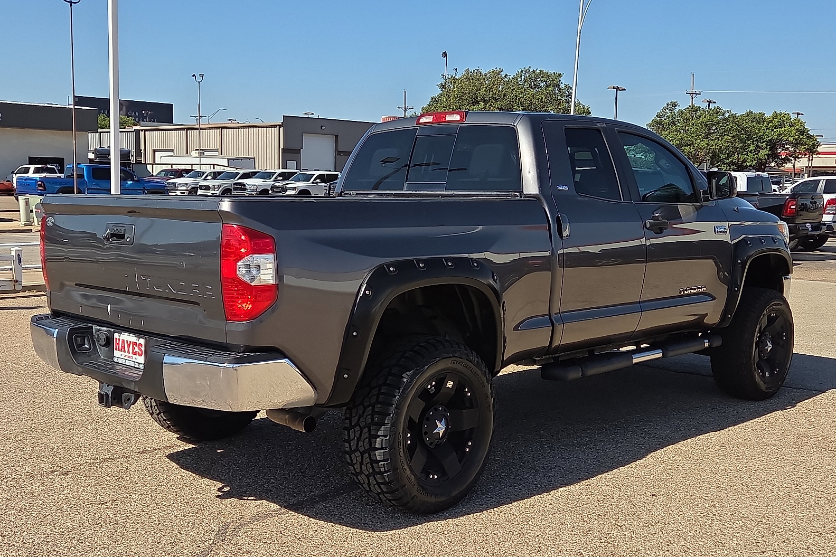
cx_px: 416
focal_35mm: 41
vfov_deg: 32.6
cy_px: 260
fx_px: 952
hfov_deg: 47.4
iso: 25
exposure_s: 1/1429
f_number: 1.8
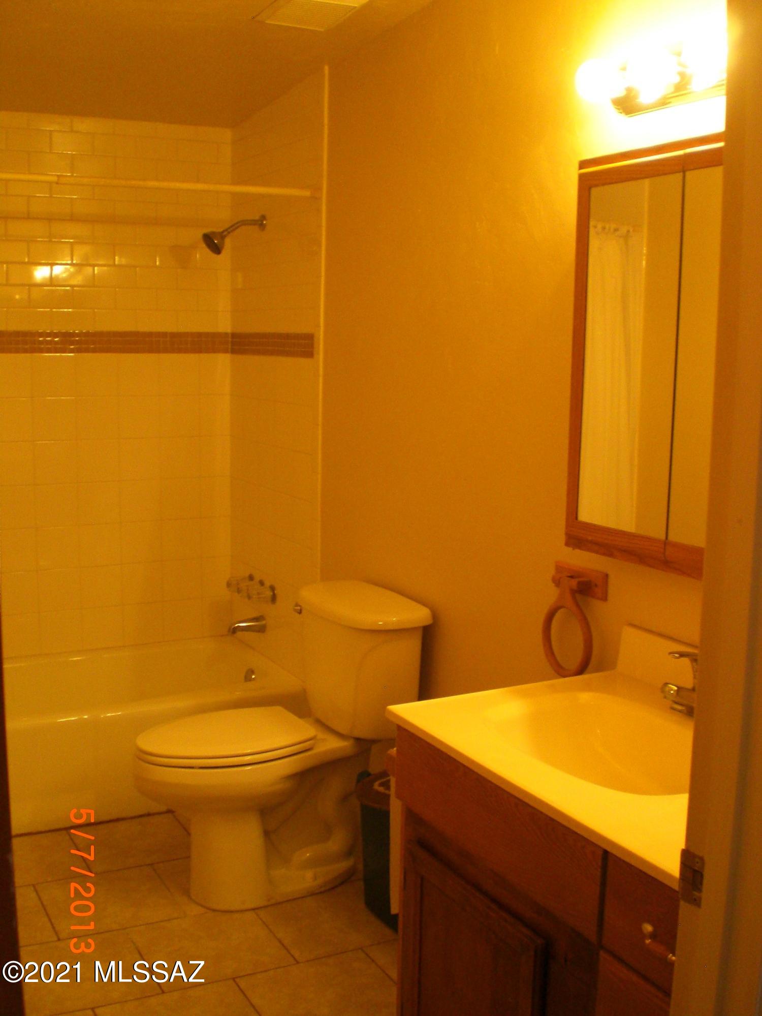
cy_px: 508
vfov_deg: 49.0
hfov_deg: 37.7
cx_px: 381
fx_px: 1115
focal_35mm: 38
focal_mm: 6.3
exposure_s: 1/40
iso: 200
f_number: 3.1
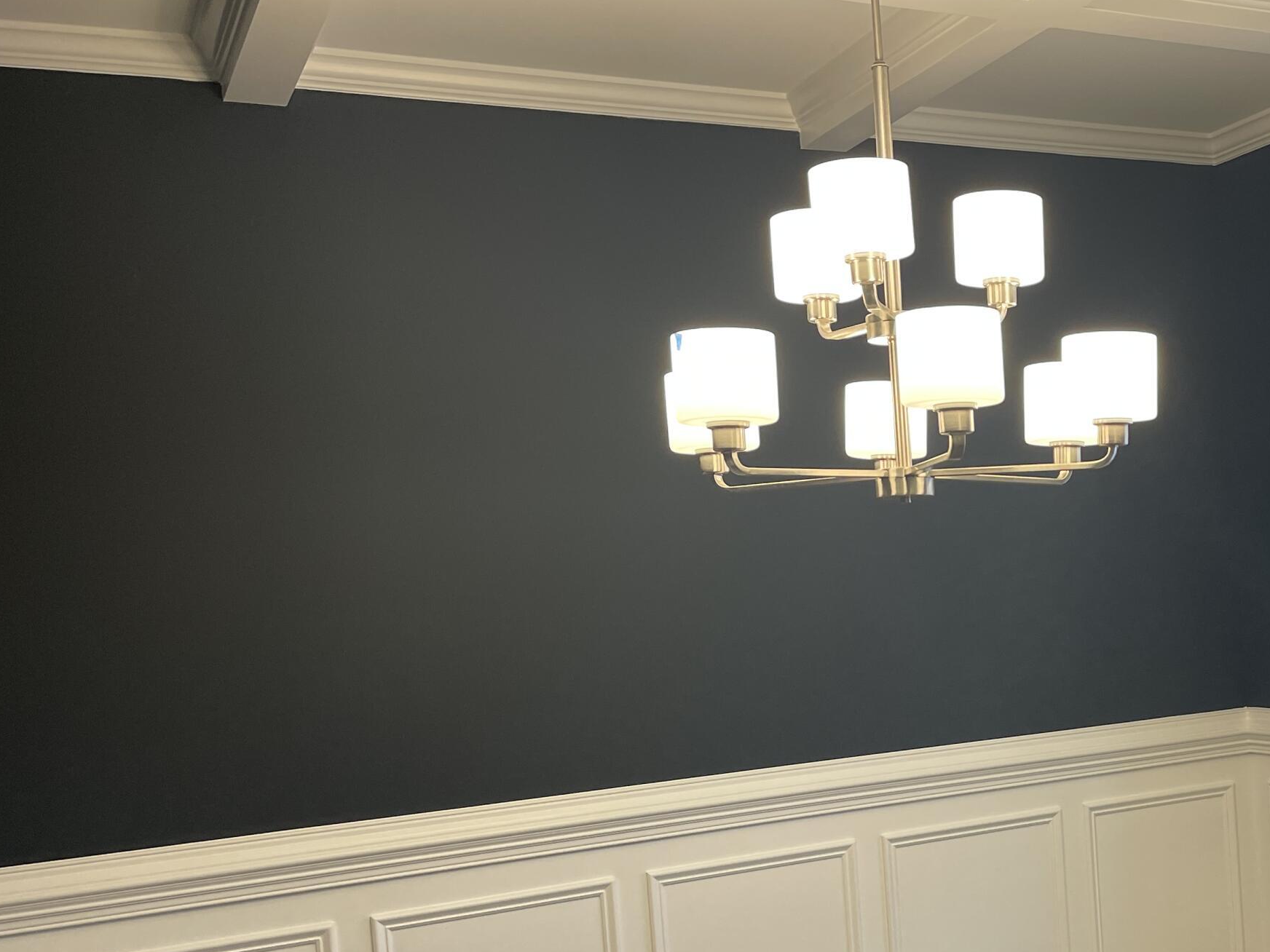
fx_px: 1578
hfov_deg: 41.8
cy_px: 625
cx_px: 1026
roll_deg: +4.1
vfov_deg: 33.3
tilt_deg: -3.4
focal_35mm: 43
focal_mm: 5.1
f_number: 1.6
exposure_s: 1/120
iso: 80
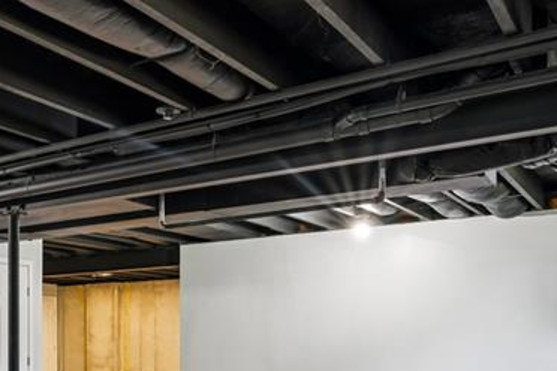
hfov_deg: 36.8
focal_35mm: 46
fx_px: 715
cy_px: 341
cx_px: -37
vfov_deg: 27.9
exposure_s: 1.3
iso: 200
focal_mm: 16.8
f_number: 13
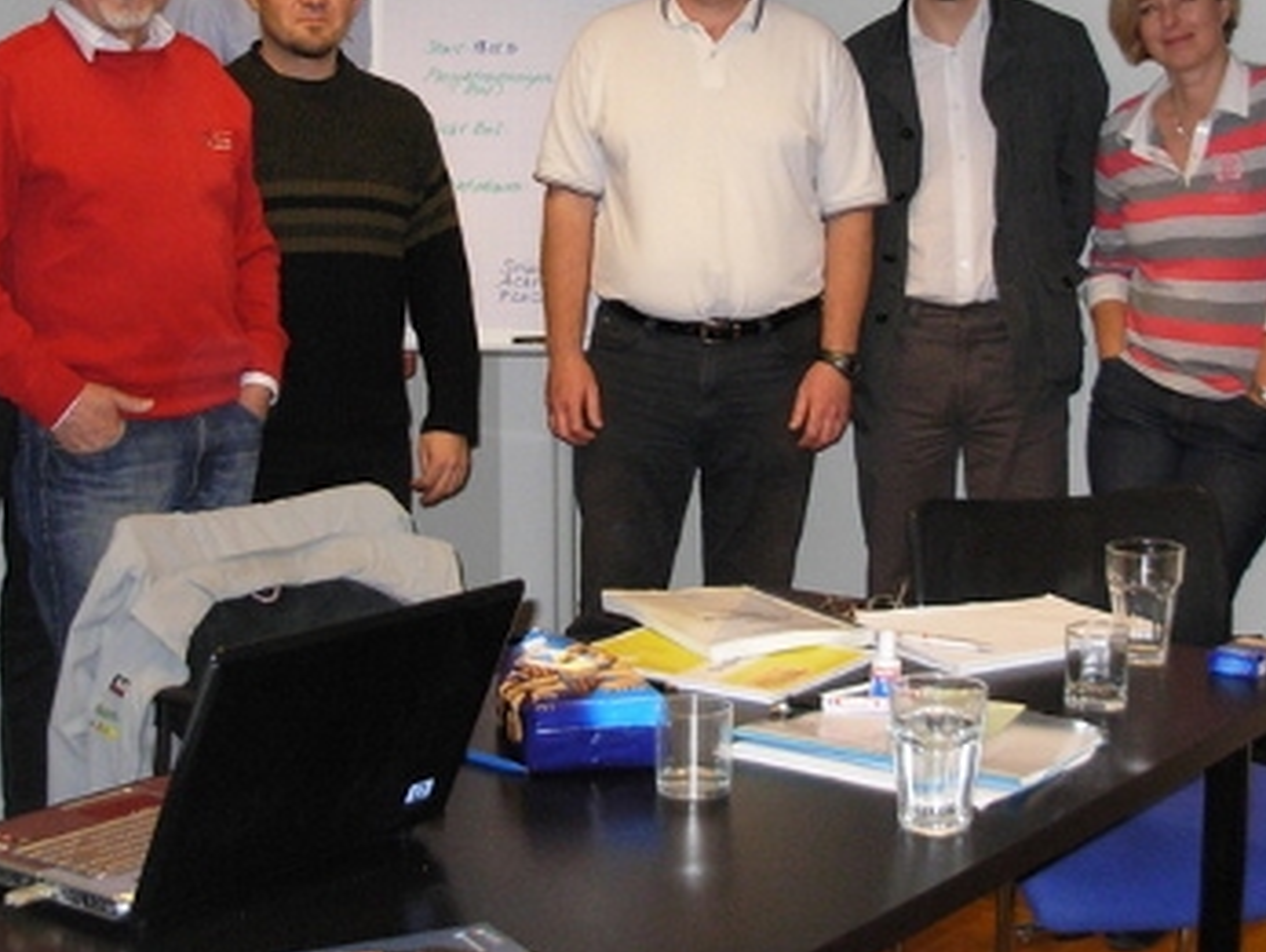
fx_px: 2563
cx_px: 558
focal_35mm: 70
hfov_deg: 27.7
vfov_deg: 20.9
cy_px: 230
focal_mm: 6.3
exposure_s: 1/69.7
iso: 244
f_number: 2.9
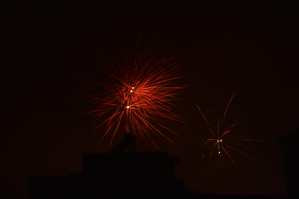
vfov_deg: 22.6
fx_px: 498
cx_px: 150
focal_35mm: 60
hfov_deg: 33.4
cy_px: 100
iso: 100
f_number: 16
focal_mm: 40
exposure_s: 3
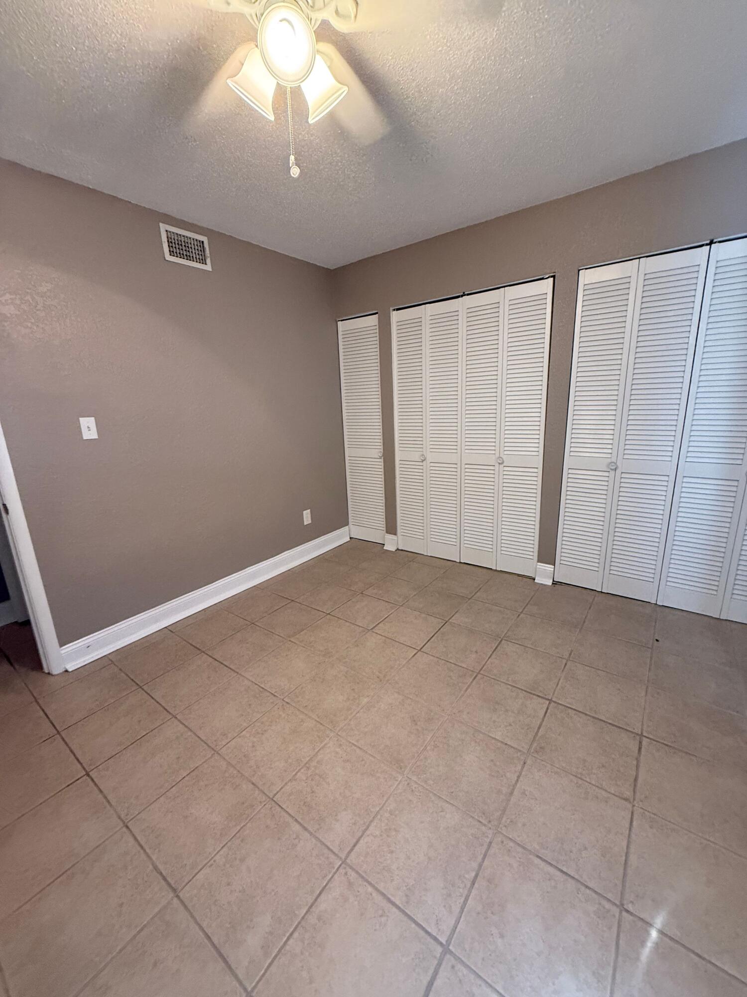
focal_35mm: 14
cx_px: 374
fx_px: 403
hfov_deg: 85.7
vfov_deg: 102.1
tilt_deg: -12.3
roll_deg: +1.8
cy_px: 498
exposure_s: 1/60
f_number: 2.2
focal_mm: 2.22
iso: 400
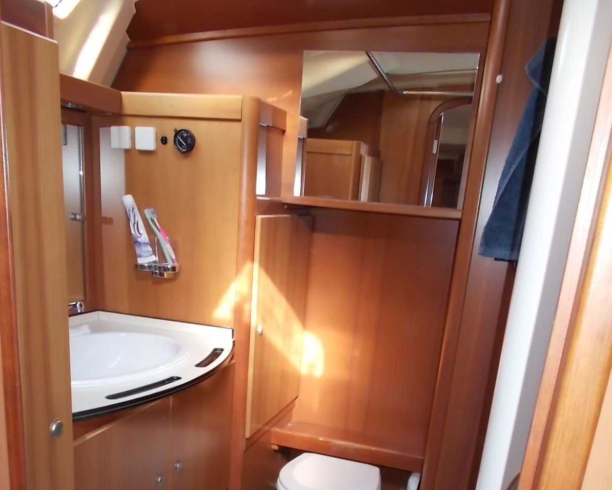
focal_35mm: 34
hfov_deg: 52.8
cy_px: 409
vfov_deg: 41.0
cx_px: 305
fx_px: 616
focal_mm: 4.6
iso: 200
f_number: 3.2
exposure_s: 1/25
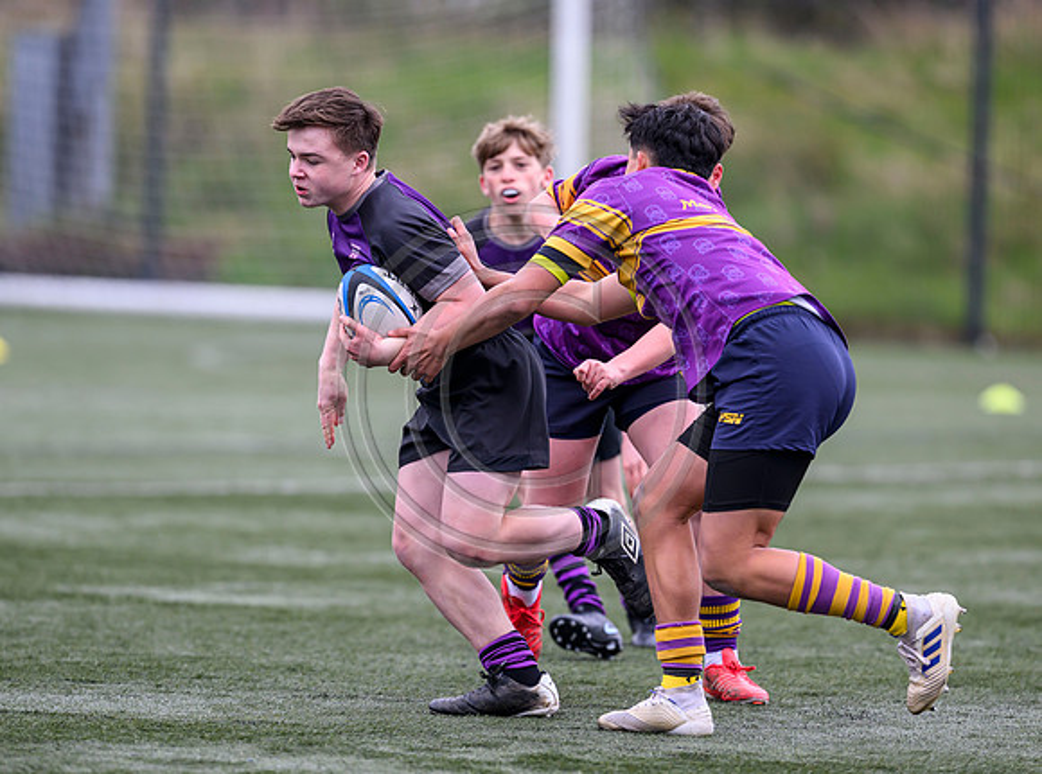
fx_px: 13456
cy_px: 399
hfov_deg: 4.4
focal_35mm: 449
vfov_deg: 3.3
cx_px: 601
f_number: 3.5
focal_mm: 400
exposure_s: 1/2000
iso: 640
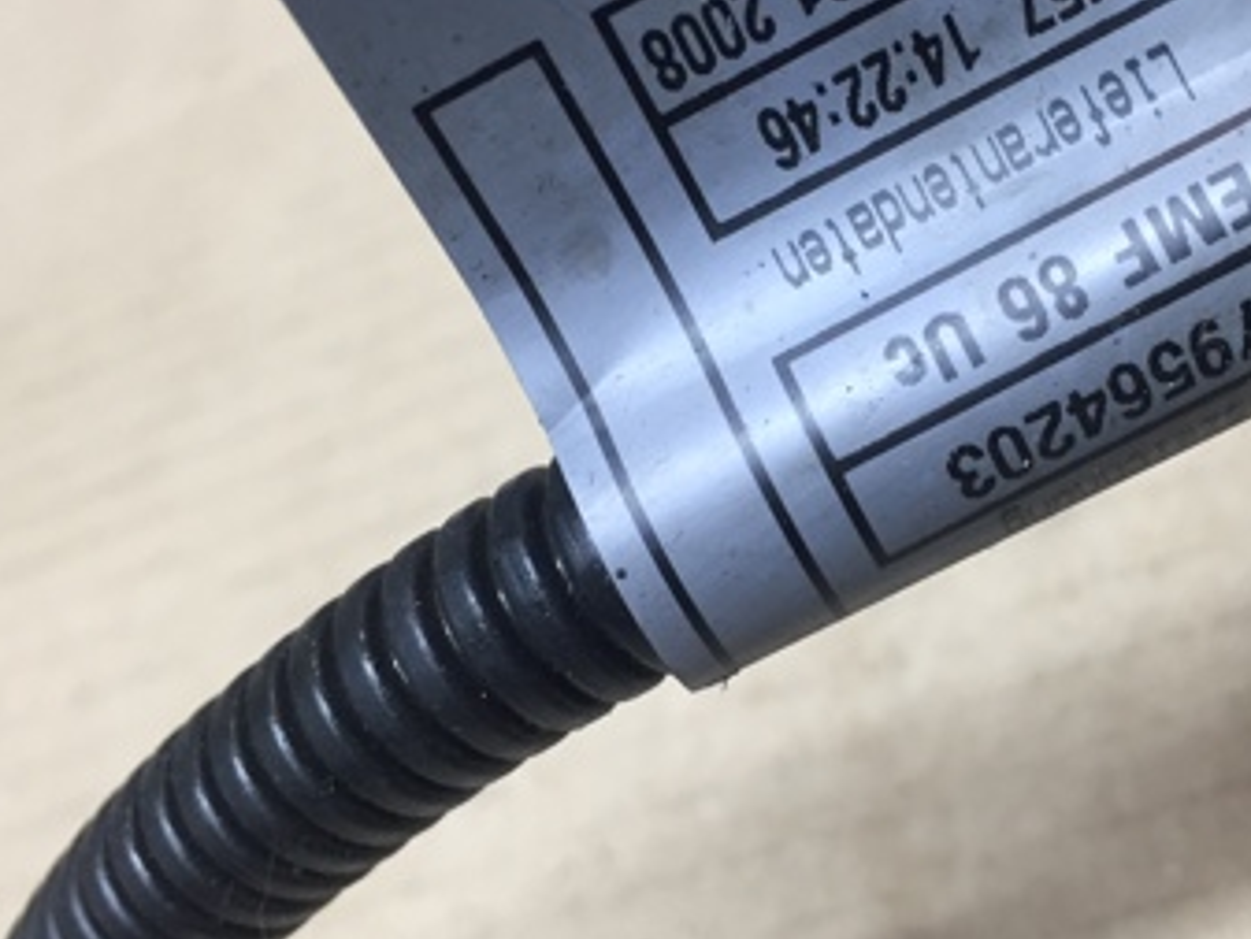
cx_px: 858
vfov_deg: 26.6
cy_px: 531
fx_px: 1988
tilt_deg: -42.9
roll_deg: +36.6
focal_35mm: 55
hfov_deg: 34.5
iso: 64
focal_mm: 4.15
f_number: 2.2
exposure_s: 1/33
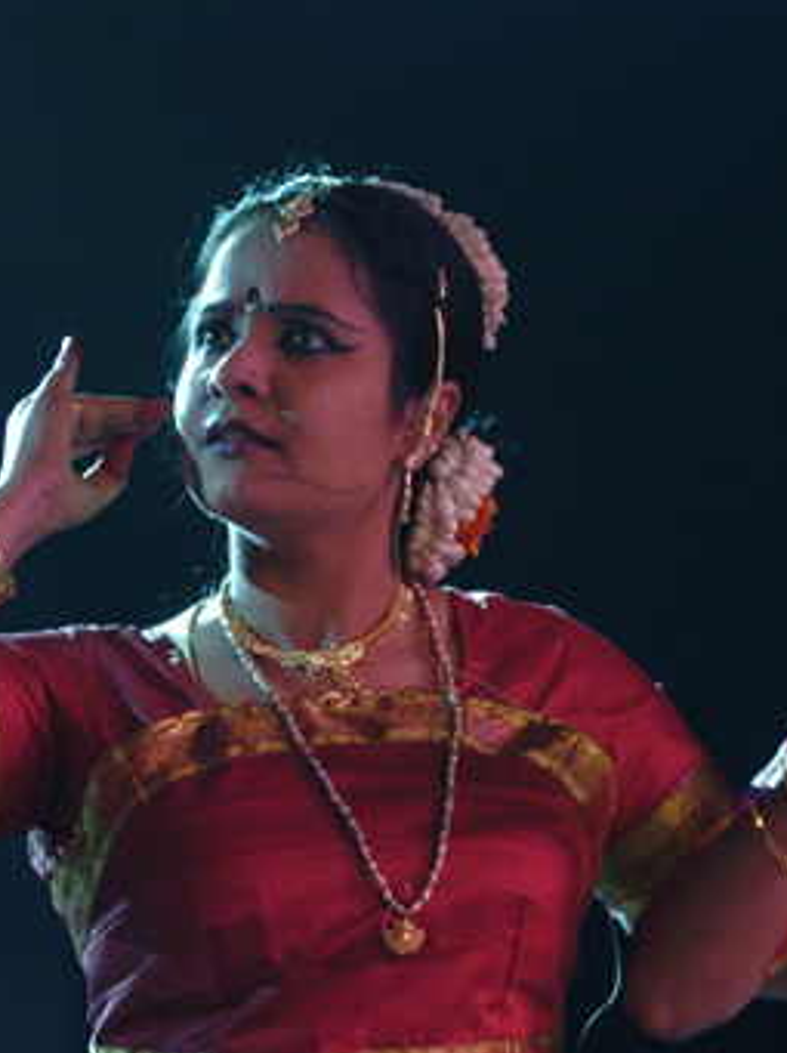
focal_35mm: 317
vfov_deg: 6.3
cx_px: 565
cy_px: 604
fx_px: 9623
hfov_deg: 4.7
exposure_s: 1/100
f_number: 2.8
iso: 800
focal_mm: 125
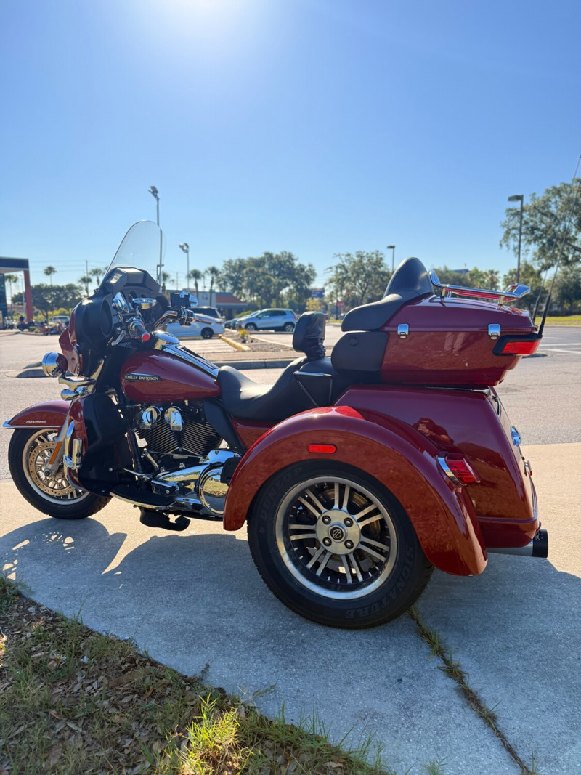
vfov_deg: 71.6
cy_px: 388
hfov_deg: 56.8
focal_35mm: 24
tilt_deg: -7.1
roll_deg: +1.7
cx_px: 290
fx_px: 537
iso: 100
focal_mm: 6.76
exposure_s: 1/2370
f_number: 1.78
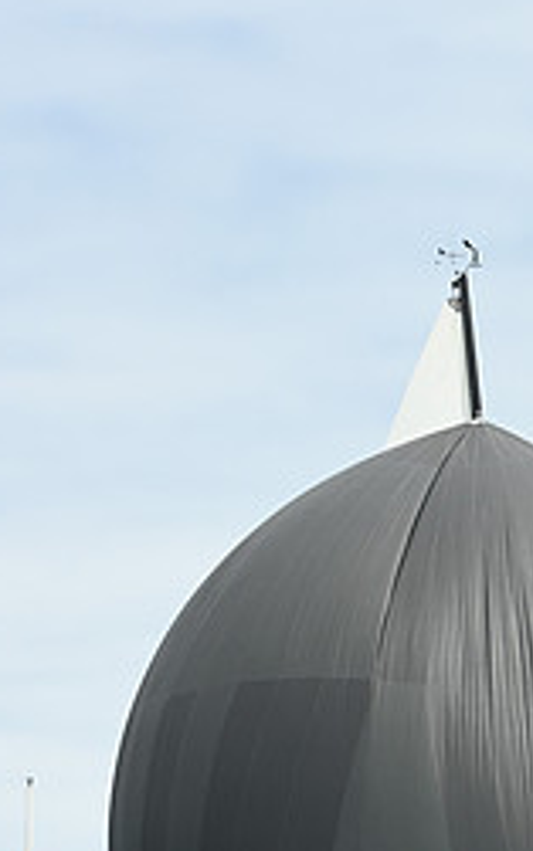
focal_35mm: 247
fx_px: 5737
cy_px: 854
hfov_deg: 5.3
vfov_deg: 8.4
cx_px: 582
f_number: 7.1
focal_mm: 105
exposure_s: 1/1000
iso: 320
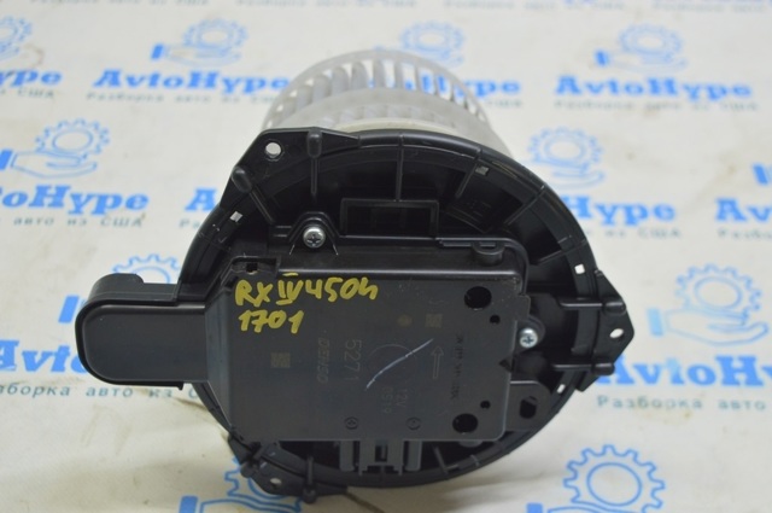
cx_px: 386
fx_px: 1124
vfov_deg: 25.7
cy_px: 256
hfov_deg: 37.9
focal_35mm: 52
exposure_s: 1/20
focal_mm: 35
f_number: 5.6
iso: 400
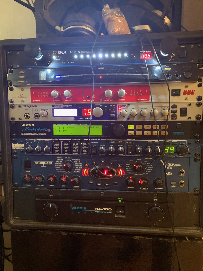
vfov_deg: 67.3
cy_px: 136
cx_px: 102
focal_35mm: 26
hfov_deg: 53.1
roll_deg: +0.5
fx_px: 203
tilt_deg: -6.2
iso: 800
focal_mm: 4.25
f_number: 1.8
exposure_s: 1/30
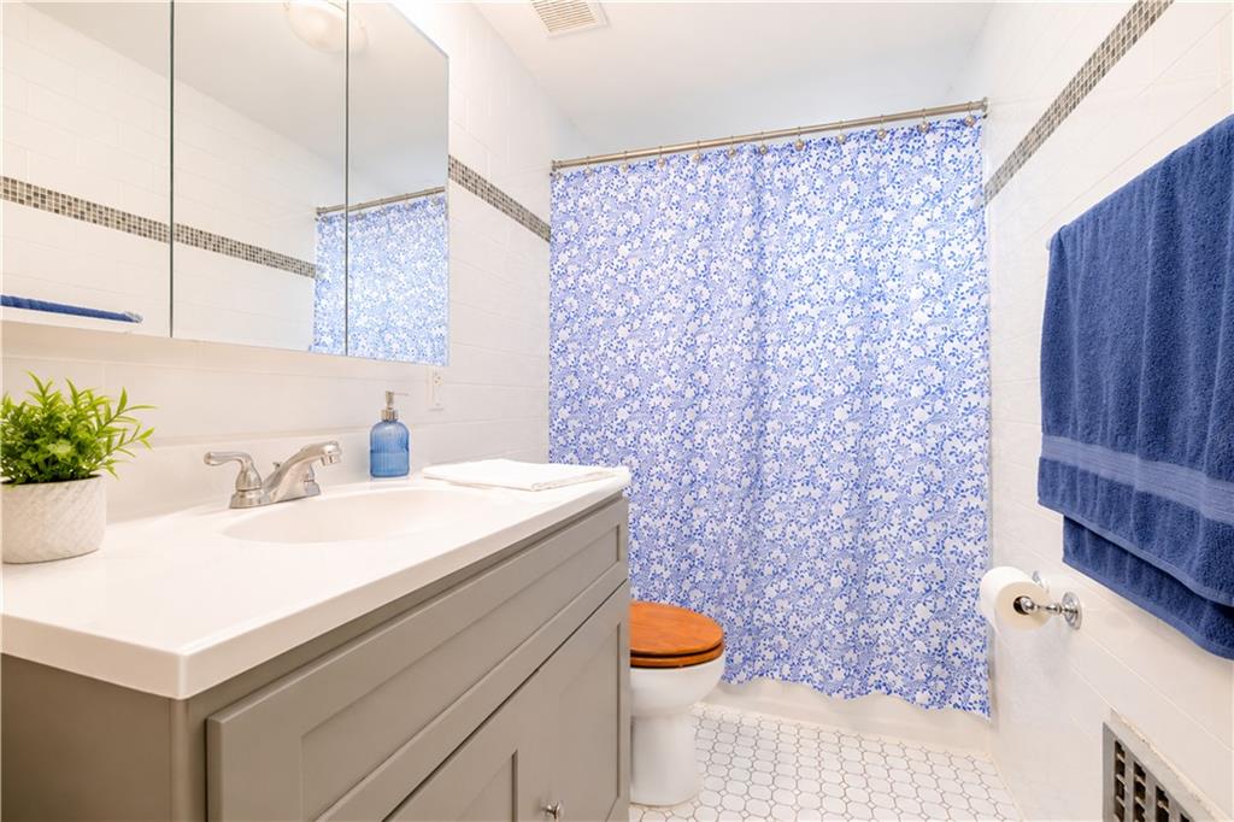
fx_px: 514
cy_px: 411
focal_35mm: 15
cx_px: 617
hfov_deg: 100.4
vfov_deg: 77.3
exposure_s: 1/50
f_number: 6.4
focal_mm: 10
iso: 2000
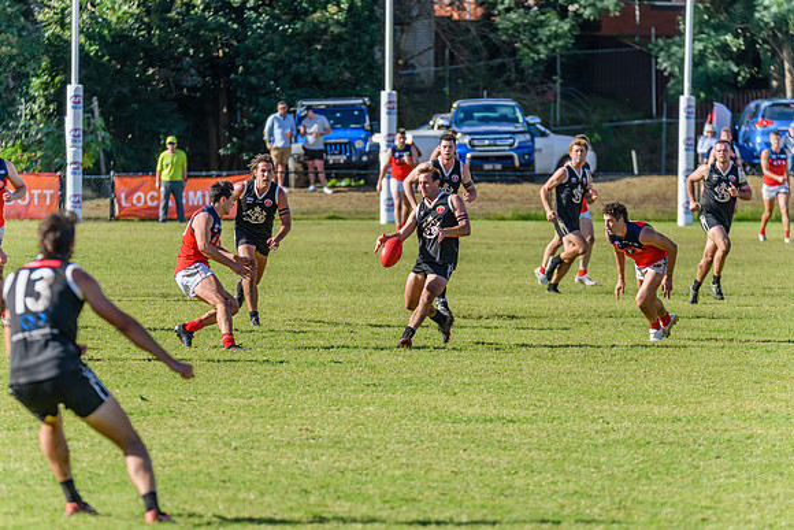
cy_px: 265
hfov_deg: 6.4
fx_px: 7126
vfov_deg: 4.3
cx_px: 397
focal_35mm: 323
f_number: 6
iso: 800
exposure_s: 1/2000
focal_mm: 300
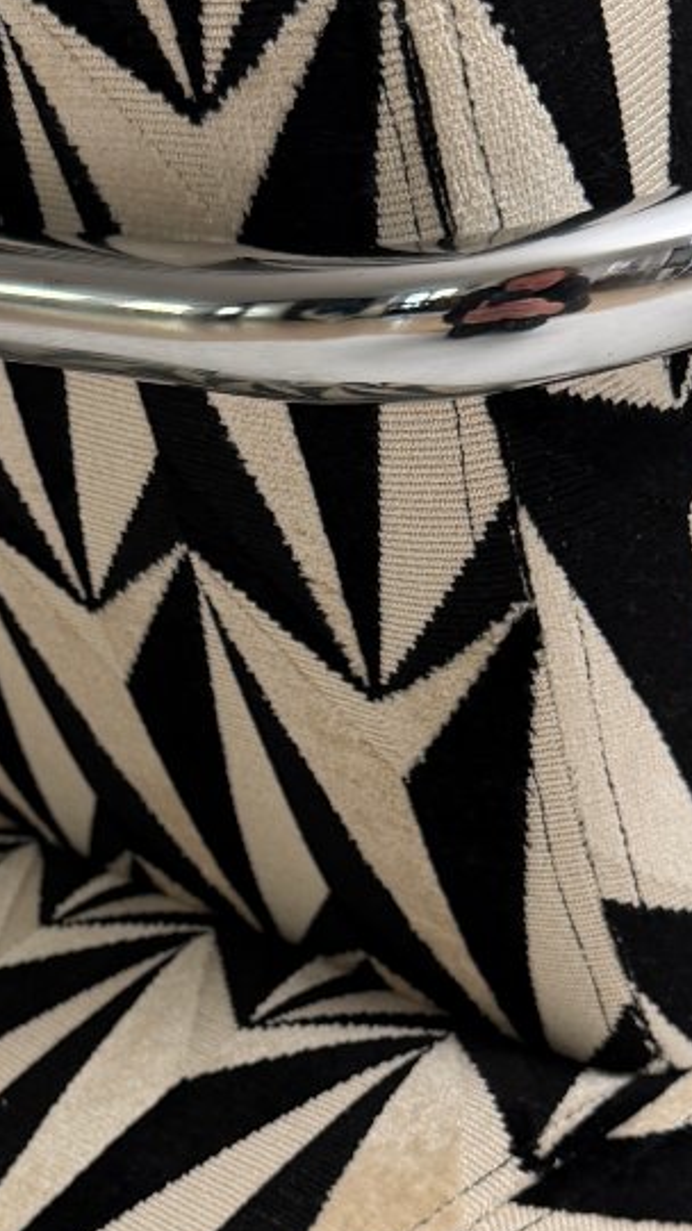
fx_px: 1893
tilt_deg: -20.1
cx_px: 132
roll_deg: -4.7
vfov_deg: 35.3
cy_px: 915
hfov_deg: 20.5
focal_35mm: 58
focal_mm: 6.76
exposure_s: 1/91
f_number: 1.78
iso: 200
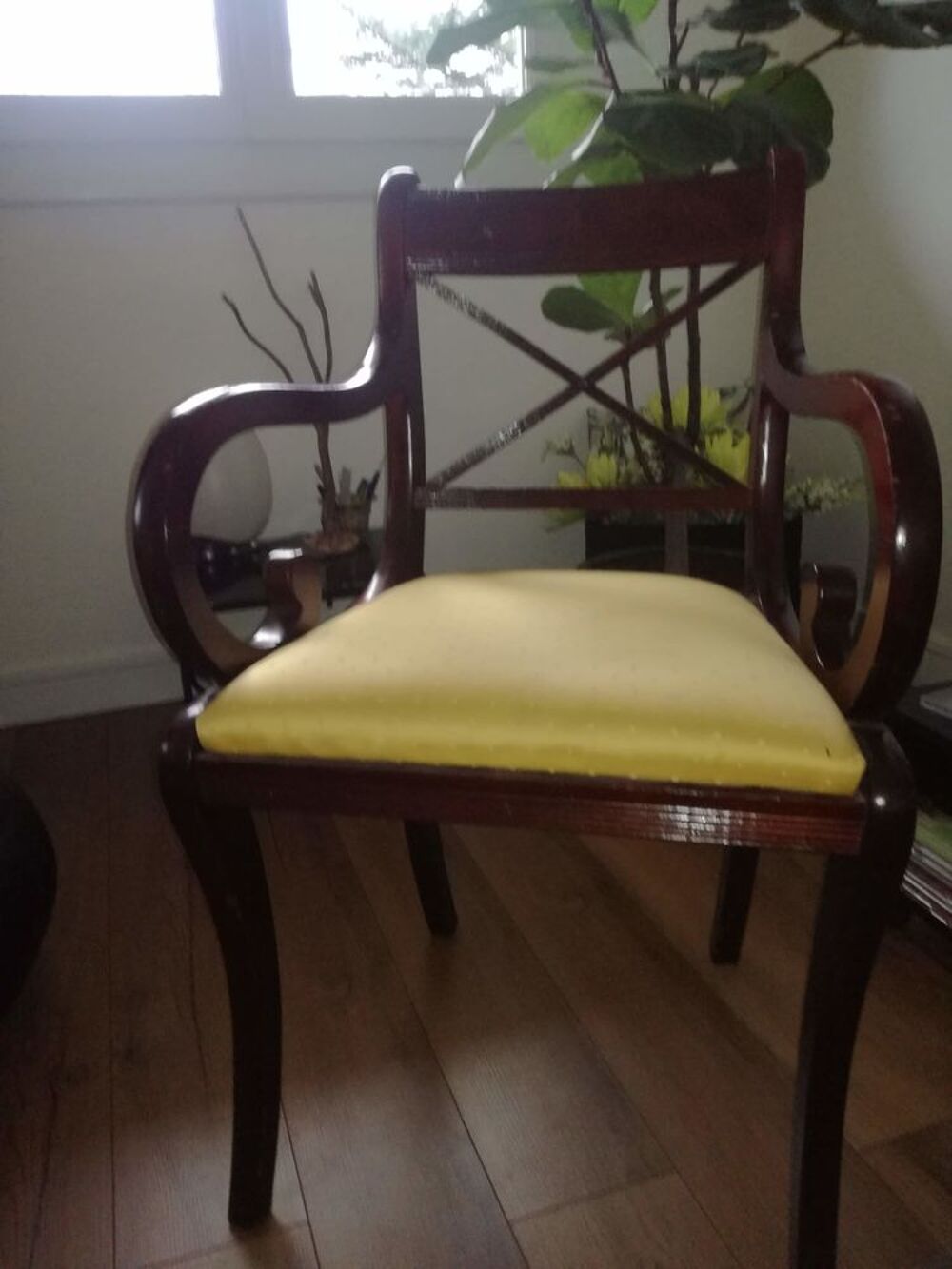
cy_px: 634
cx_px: 476
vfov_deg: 65.3
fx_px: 990
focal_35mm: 27
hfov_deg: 51.4
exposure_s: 1/25
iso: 320
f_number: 2
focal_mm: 3.79
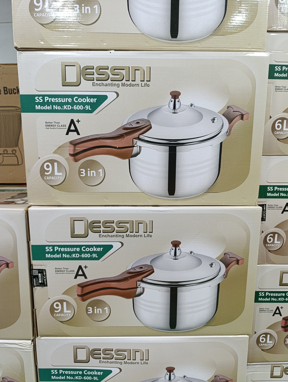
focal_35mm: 23
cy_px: 191
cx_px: 144
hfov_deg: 59.0
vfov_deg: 73.8
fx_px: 255
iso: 200
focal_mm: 6.14
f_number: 1.65
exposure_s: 1/100
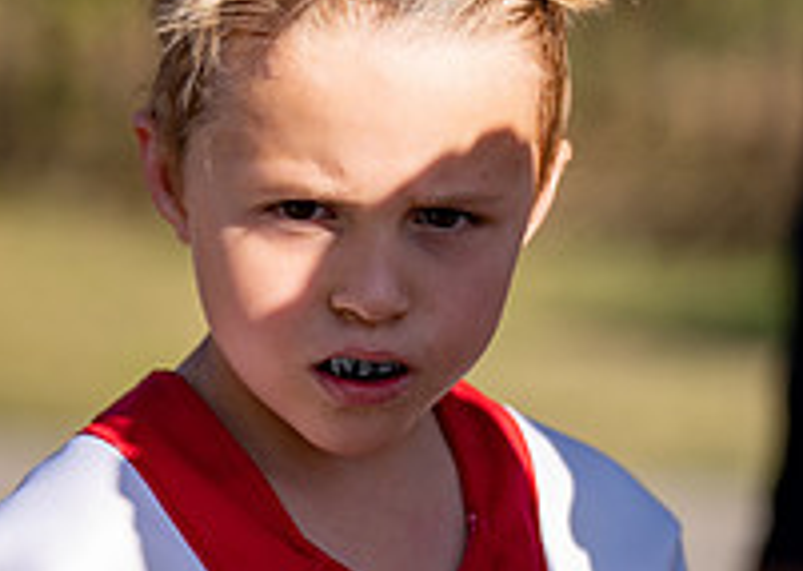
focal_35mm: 369
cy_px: 434
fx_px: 8404
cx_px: 481
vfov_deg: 3.9
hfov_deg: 5.5
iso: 160
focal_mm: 117
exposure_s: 1/2500
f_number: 2.8
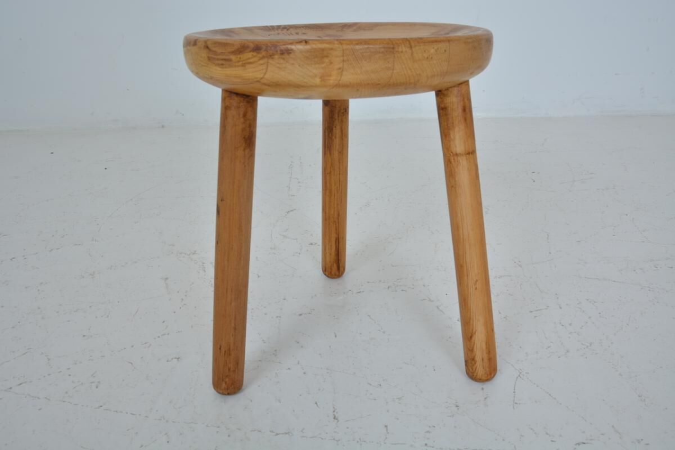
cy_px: 225
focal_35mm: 32
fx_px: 591
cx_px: 338
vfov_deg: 41.7
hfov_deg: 59.5
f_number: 9
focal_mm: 21
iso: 320
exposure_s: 1/125
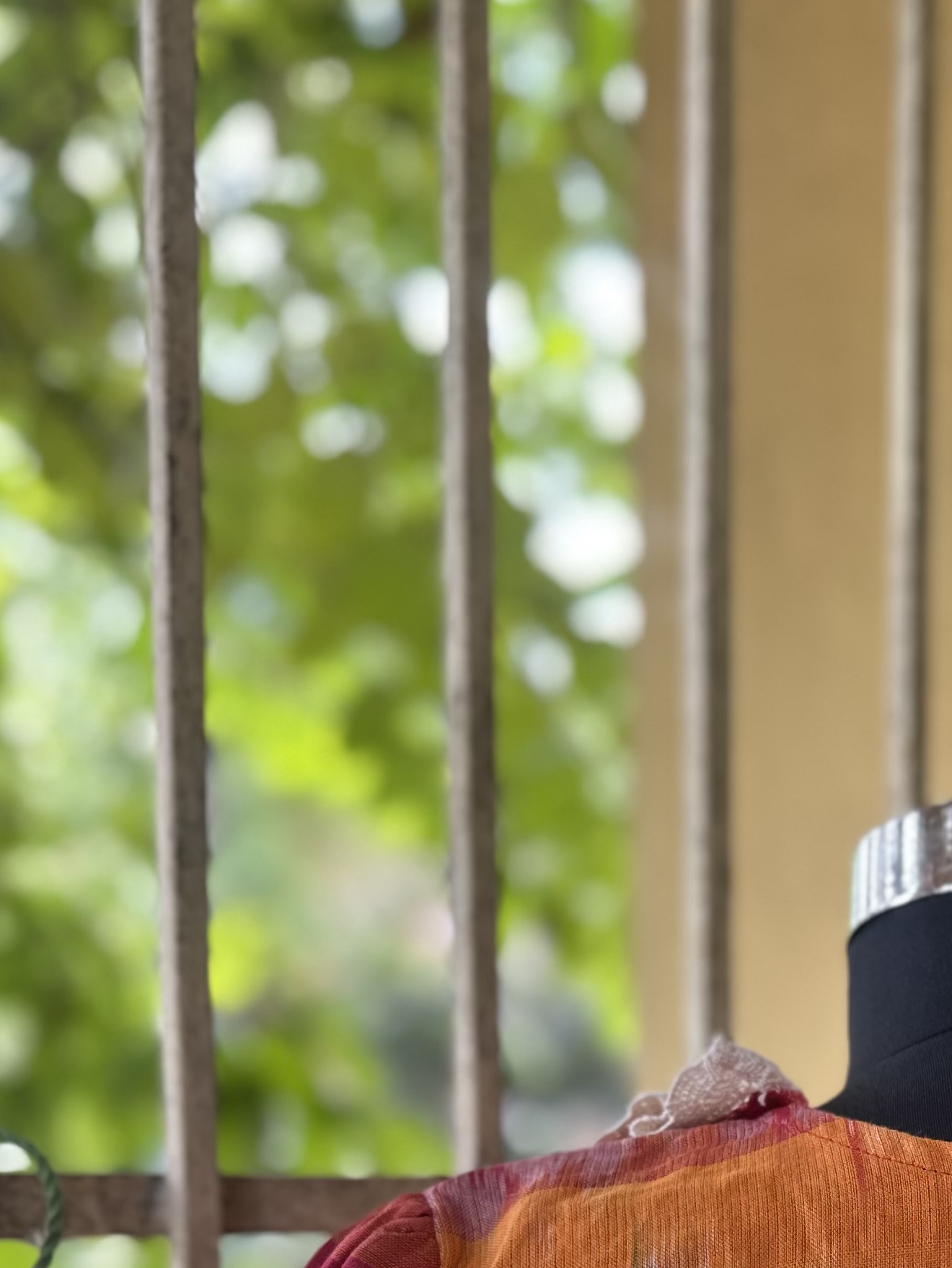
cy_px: 1378
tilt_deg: -6.0
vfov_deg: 31.2
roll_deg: -1.7
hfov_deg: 25.2
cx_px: 974
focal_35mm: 55
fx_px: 2016
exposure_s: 1/121
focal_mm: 6.86
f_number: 1.78
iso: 80
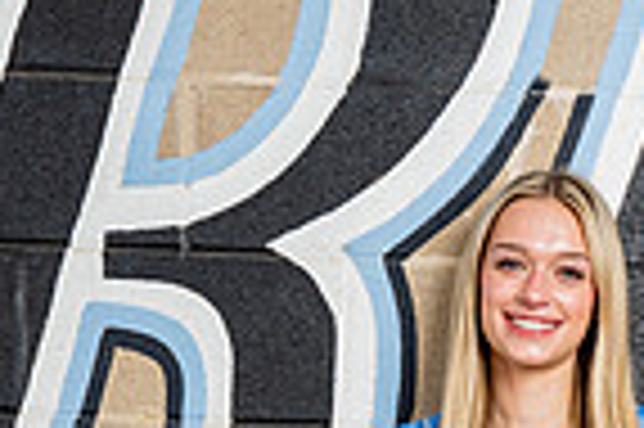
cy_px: 982
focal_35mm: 126
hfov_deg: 16.2
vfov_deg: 9.7
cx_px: 455
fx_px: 2251
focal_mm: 40
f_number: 4
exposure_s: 1/250
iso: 100
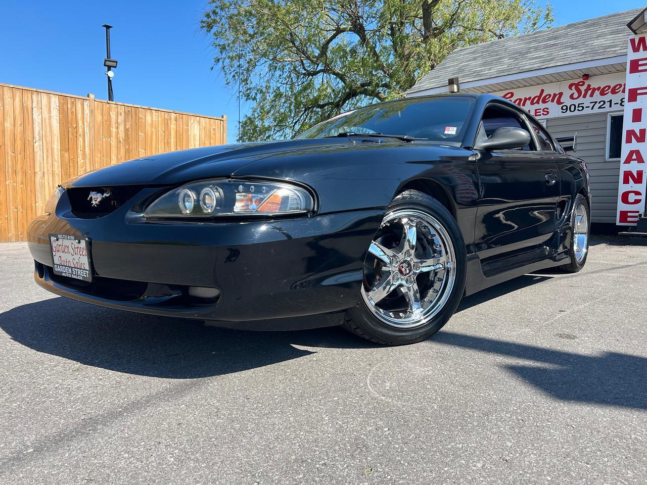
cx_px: 324
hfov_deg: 67.3
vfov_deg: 53.1
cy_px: 242
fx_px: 486
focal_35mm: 26
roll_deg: +0.3
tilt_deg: -4.0
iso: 50
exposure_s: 1/2208
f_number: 1.5
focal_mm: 5.7
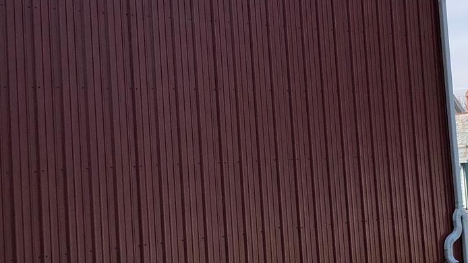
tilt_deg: +5.2
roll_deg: +3.1
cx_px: 287
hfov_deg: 23.6
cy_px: 69
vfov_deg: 13.4
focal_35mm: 90
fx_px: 1117
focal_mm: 3.99
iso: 20
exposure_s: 1/1453
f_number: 1.8
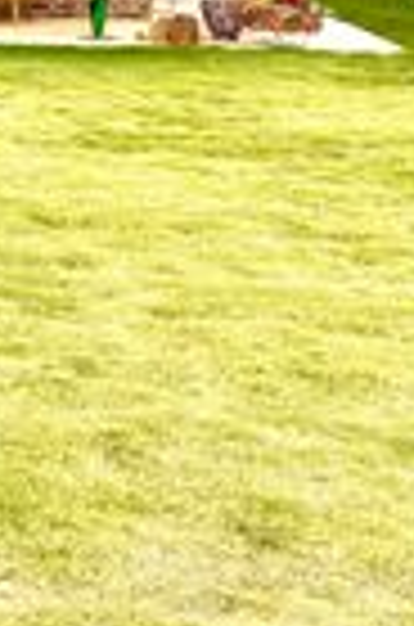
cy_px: -119
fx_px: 1560
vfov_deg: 21.1
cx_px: -418
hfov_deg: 13.1
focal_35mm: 90
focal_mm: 6.76
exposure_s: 1/5319
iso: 80
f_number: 1.78
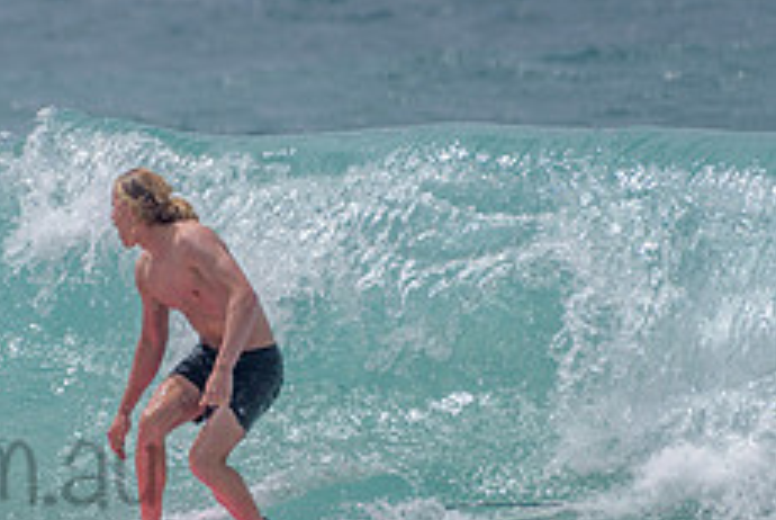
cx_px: -2
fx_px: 33389
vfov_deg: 0.9
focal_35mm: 1547
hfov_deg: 1.3
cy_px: 287
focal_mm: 500
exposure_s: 1/2000
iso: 90
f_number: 5.6
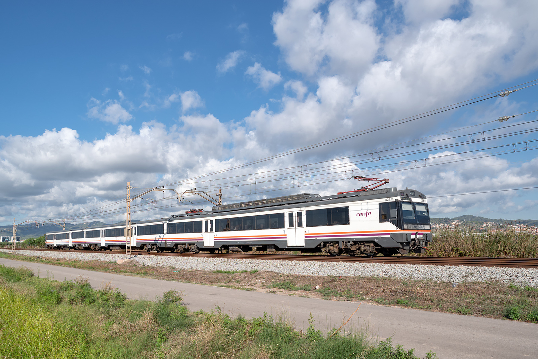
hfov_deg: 73.7
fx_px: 359
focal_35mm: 24
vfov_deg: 53.1
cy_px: 180
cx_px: 269
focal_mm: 24
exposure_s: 1/1000
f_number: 6.3
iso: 200
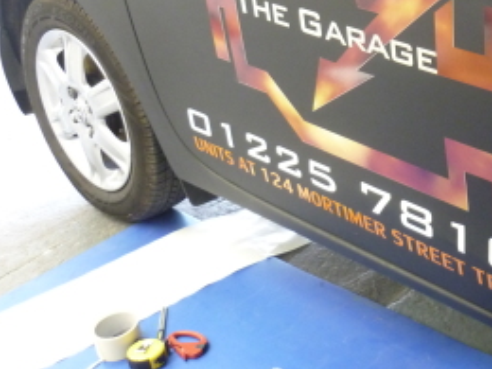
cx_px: 471
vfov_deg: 23.4
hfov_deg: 29.9
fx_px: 867
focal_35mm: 61
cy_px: 40
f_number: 2.8
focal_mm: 5.5
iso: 400
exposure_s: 1/20
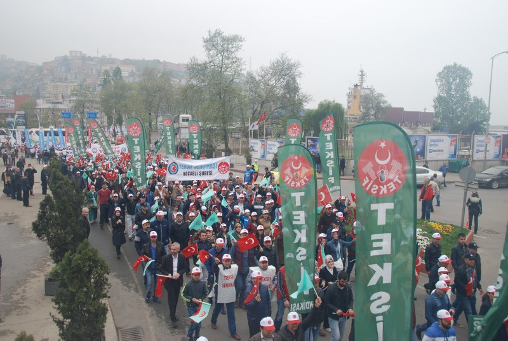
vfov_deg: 43.7
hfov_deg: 61.9
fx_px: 424
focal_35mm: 30
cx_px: 254
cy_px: 170
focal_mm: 20
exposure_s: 1/160
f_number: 6.3
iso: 100
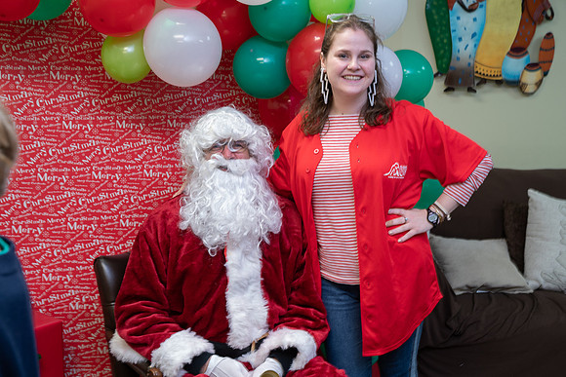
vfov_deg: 28.1
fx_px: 755
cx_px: 283
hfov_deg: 41.1
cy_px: 188
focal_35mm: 48
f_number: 4.5
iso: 640
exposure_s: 1/30
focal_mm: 48
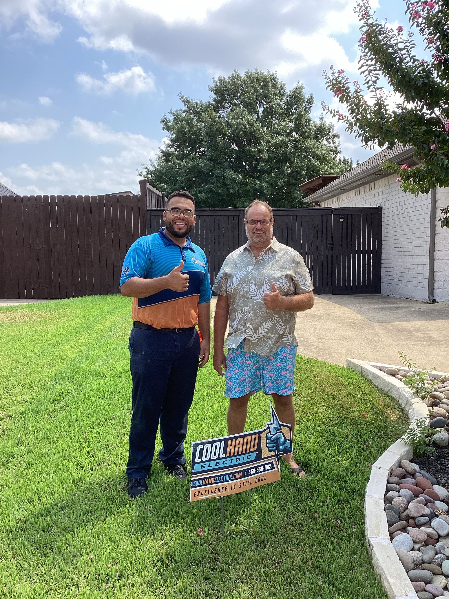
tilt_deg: -4.7
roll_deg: +0.1
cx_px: 224
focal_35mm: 31
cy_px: 300
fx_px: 536
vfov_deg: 58.4
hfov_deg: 45.4
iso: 25
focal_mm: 3.3
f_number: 2.4
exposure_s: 1/297
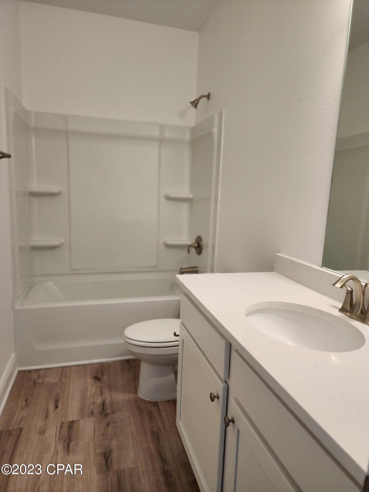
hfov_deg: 58.9
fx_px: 327
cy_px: 246
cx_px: 184
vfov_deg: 73.9
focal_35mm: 23
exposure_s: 1/120
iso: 160
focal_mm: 6.4
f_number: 1.8
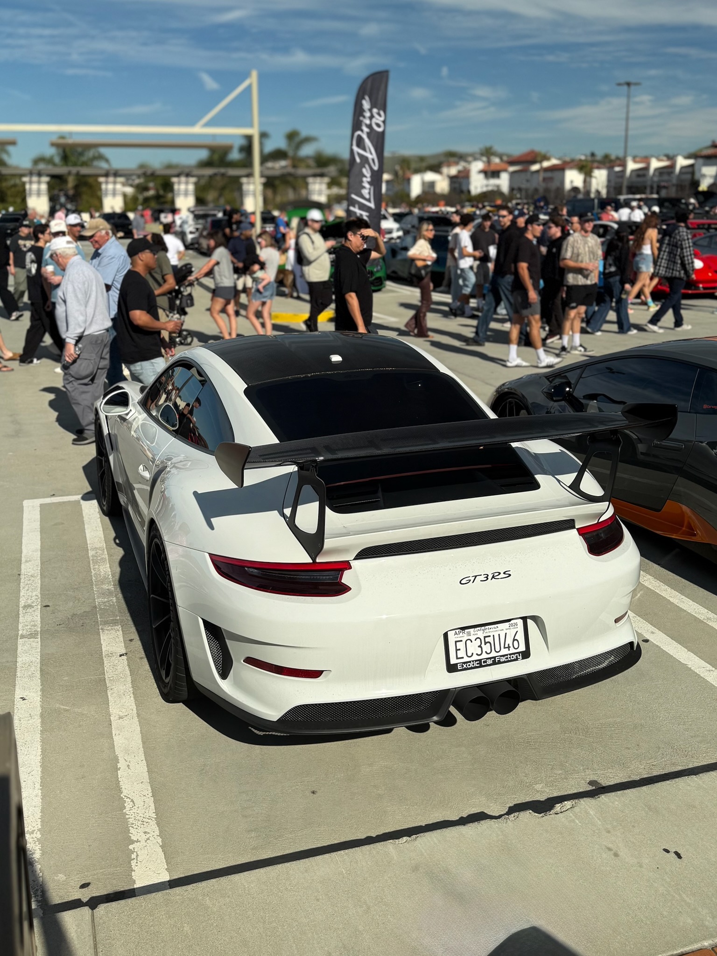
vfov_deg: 71.6
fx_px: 663
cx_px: 358
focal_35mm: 24
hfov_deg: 56.8
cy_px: 478
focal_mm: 6.76
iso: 80
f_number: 1.78
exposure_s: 1/4673
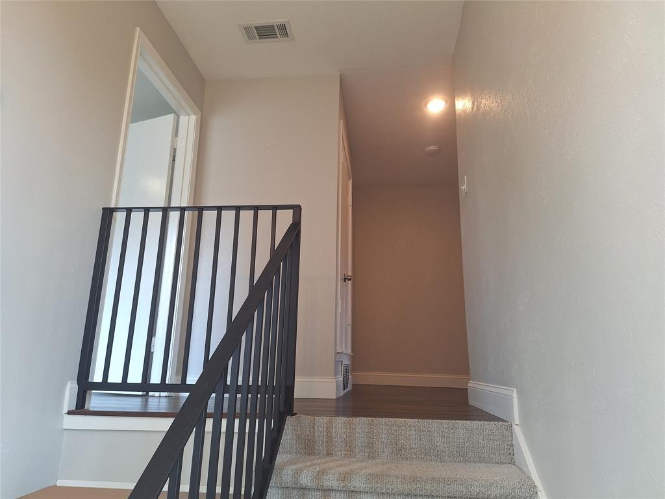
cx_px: 332
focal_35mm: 23
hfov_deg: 73.9
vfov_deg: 58.9
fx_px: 442
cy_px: 250
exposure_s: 1/40
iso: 64
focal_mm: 5.54
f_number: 1.8
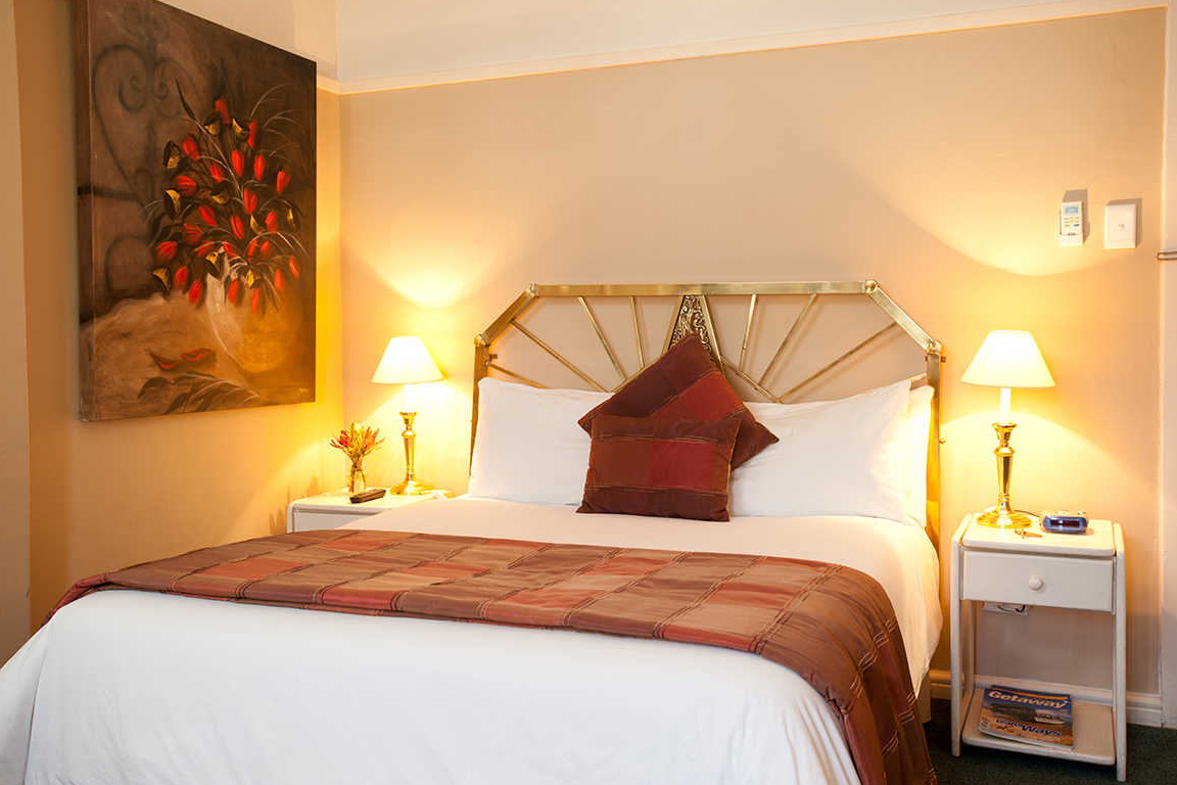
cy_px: 383
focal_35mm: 33
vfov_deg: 40.0
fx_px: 1079
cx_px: 606
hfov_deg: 57.2
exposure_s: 1/6
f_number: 7.1
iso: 320
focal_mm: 32
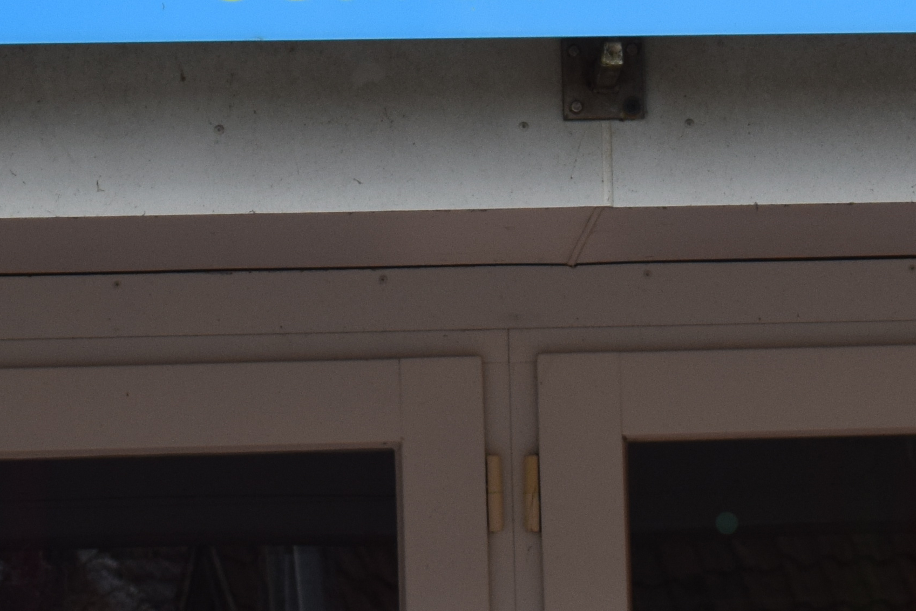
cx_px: 477
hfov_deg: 7.1
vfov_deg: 4.7
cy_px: -190
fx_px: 7423
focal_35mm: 292
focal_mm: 55
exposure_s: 1/250
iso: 360
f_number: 8
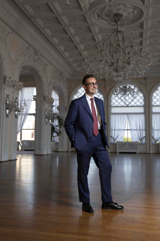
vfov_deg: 55.8
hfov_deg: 38.9
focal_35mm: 34
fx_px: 227
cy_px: 120
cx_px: 80
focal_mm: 34
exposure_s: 1/160
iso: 400
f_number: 6.3
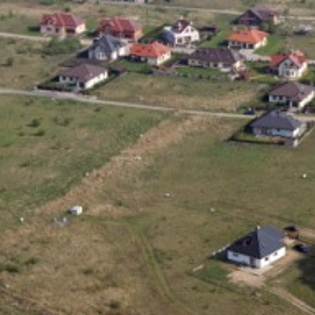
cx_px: 345
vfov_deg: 14.6
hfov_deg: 14.3
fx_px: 1225
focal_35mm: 119
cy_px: 136
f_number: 6.3
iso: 100
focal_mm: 40
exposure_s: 1/80
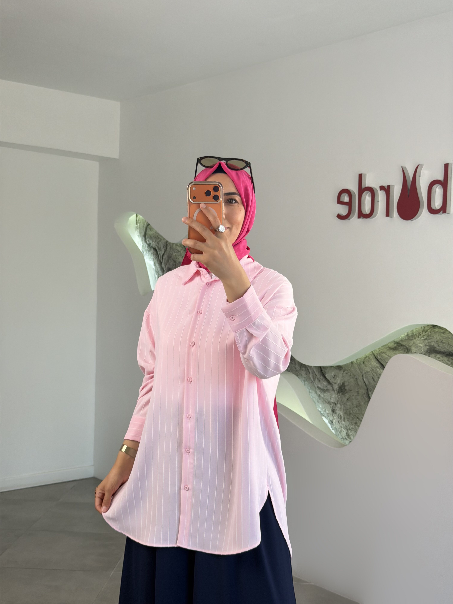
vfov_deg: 39.7
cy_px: 302
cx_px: 226
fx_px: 838
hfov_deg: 30.3
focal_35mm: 48
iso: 50
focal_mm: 6.76
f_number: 1.78
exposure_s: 1/121
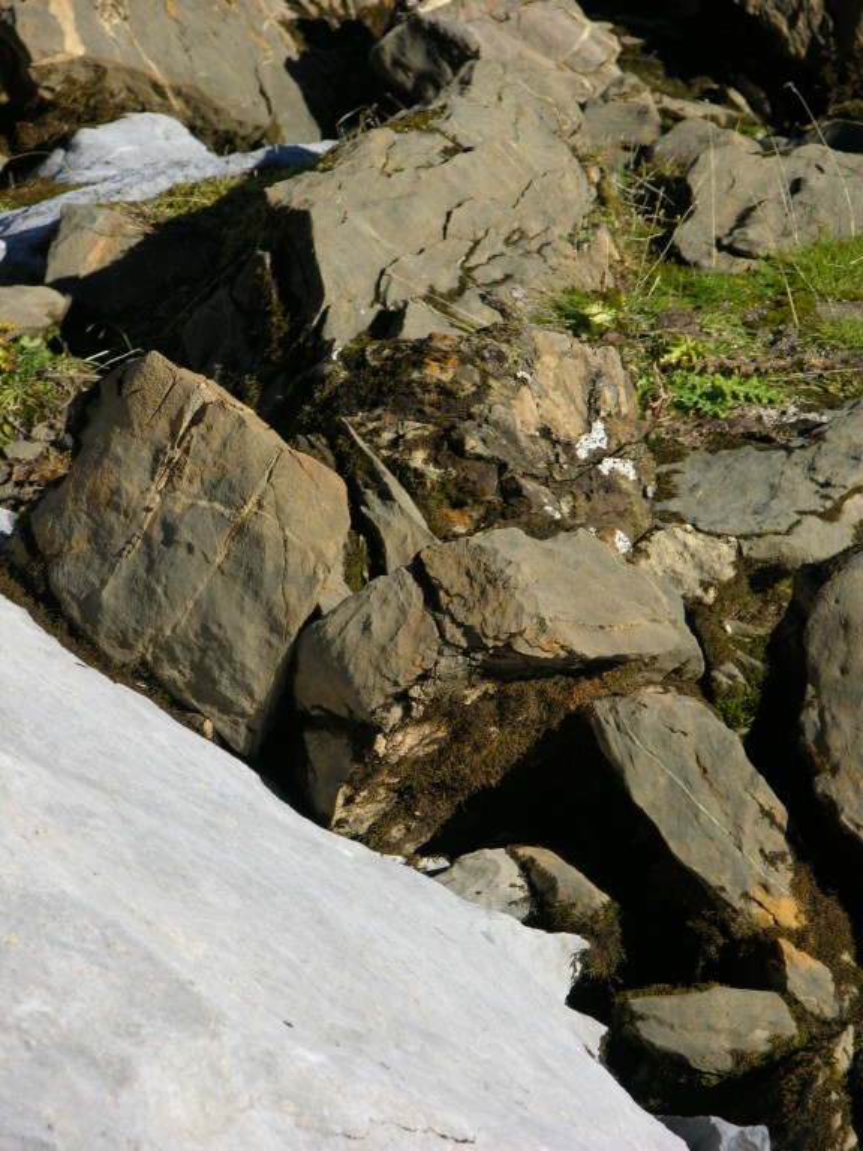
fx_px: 6981
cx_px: 432
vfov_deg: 9.4
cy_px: 576
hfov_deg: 7.1
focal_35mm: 210
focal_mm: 52.4
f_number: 5.1
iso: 50
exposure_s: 1/327
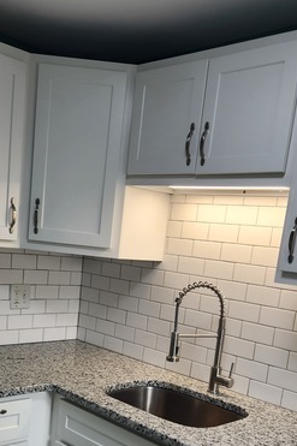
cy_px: 352
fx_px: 533
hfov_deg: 31.0
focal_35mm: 43
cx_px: 109
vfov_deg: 43.5
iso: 100
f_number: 1.8
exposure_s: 1/180
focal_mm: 5.4
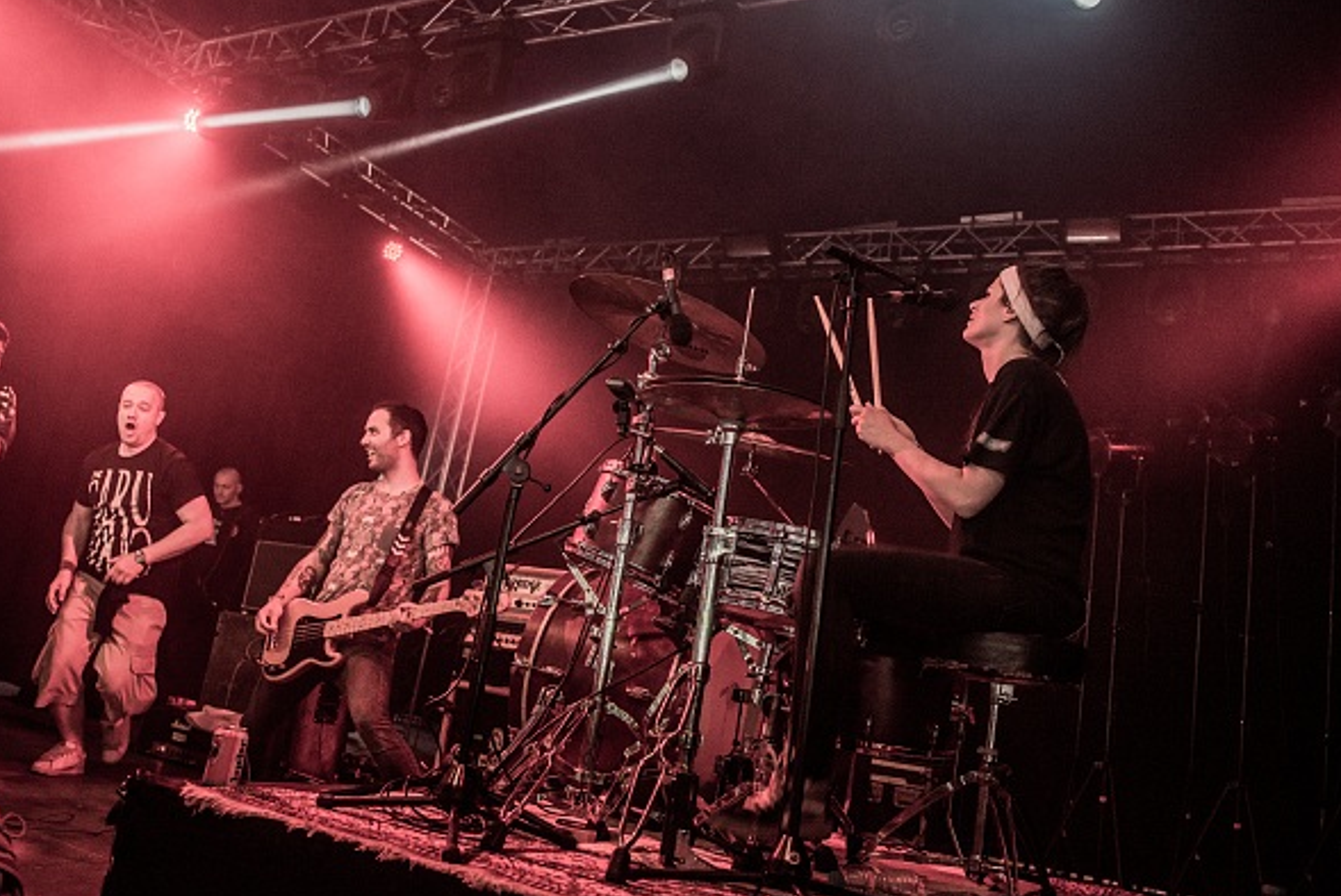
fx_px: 1230
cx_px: 642
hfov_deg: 57.2
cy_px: 401
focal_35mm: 33
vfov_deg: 40.0
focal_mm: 27
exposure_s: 1/80
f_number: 2.8
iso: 400
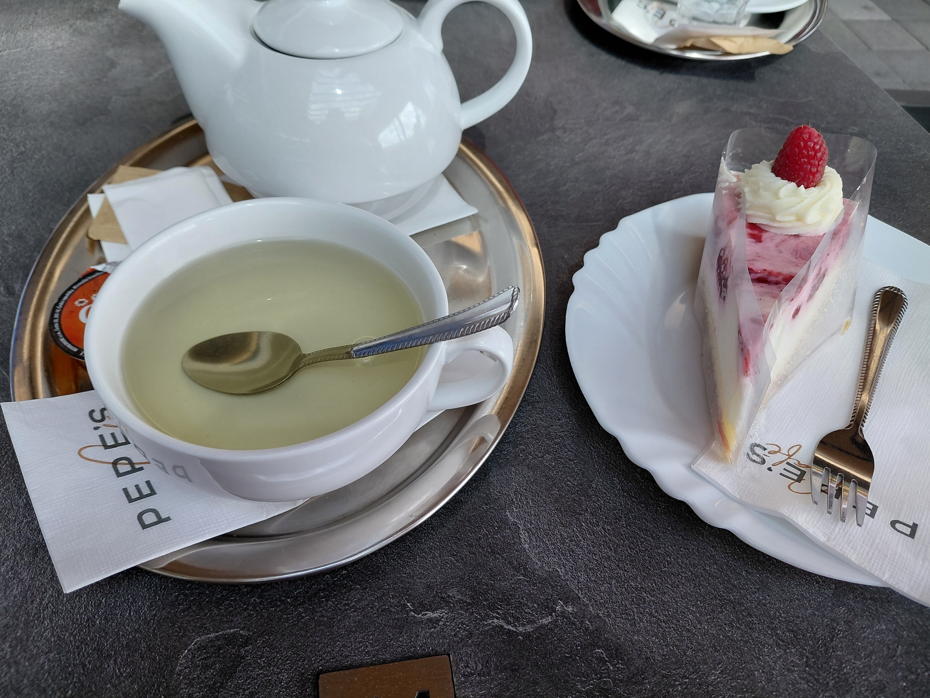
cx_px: 465
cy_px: 349
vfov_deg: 54.9
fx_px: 672
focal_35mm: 25
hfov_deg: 69.4
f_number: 1.8
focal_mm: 4.69
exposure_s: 1/207
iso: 50
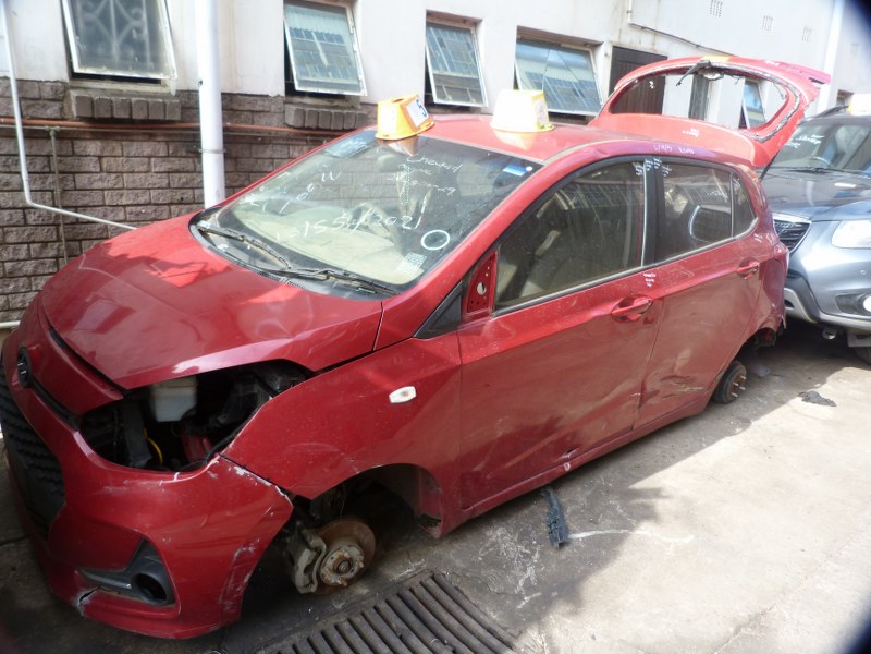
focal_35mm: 25
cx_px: 436
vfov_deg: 54.9
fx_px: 629
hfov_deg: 69.4
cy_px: 327
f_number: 2.8
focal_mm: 4.5
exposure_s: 1/100
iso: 80
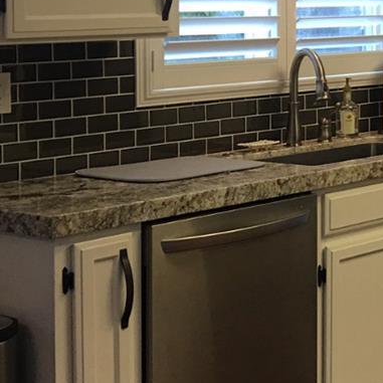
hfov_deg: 15.2
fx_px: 1264
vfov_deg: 16.9
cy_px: 19
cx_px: 657
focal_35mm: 101
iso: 32
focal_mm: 4.15
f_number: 2.2
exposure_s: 1/30
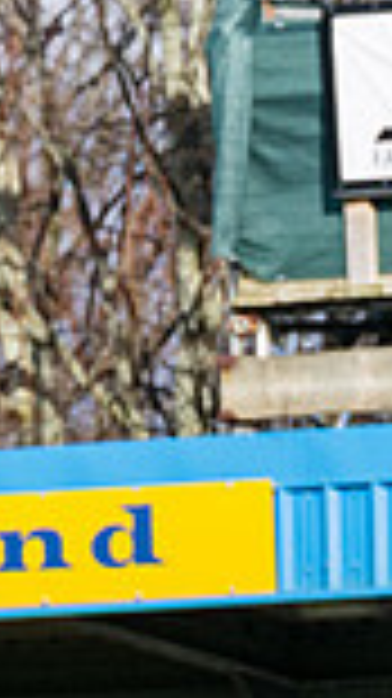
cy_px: 1009
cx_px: -822
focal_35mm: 1236
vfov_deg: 1.7
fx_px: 22877
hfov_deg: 1.0
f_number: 4
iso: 400
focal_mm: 180
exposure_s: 1/5000
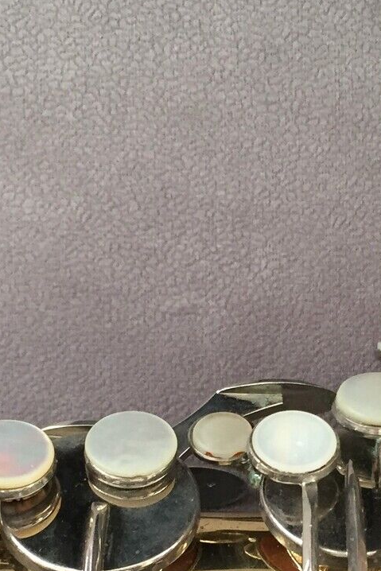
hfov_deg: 16.2
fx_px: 1333
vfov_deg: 23.7
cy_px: 476
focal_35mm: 84
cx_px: 283
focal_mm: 4.15
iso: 160
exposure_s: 1/33
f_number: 2.2
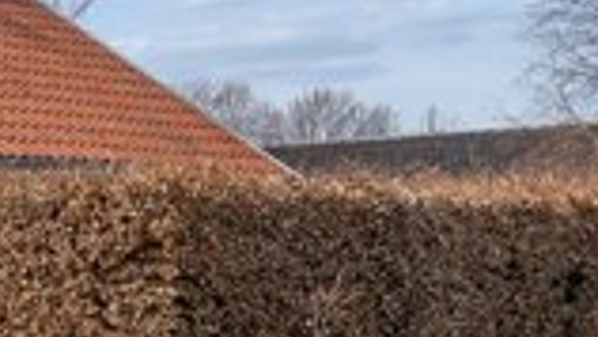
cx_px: -568
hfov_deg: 16.3
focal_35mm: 104
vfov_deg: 11.7
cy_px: 263
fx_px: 1644
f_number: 8
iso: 400
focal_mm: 13
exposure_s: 1/1000
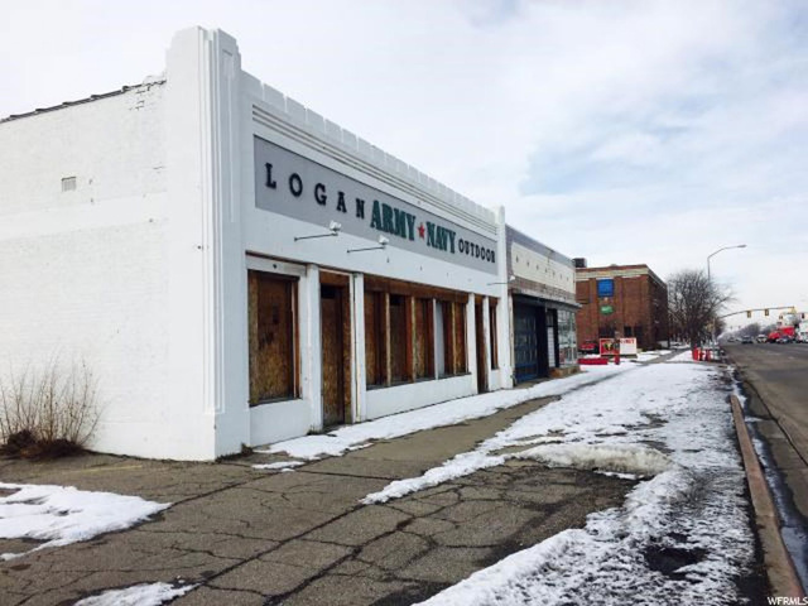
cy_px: 303
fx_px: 677
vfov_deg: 48.2
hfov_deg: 61.7
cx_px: 404
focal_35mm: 29
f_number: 2.2
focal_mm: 4.15
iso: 25
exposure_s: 1/2404
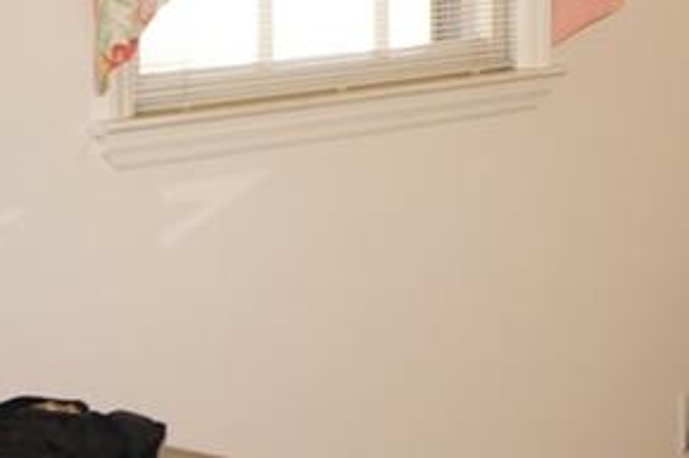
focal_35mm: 127
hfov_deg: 15.2
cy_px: -7
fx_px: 2429
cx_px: 955
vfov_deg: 10.7
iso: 200
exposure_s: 1/60
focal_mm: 24
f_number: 4
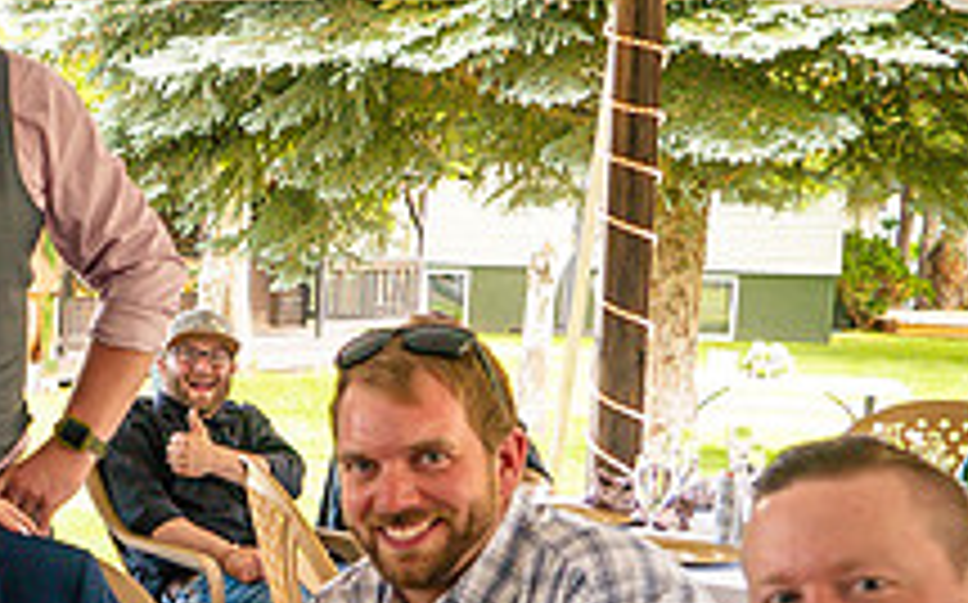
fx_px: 2135
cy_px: 572
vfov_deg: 15.8
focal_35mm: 81
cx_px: -196
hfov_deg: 23.4
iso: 320
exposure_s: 1/60
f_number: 4
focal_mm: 24
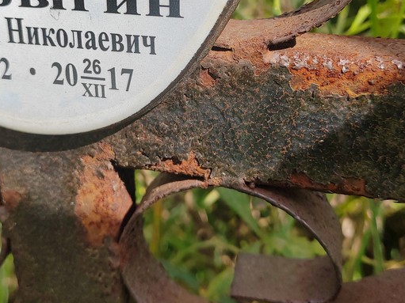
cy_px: 91
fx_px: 550
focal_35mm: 47
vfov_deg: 30.5
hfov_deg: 40.4
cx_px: 184
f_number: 1.9
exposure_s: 1/1700
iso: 100
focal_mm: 5.52
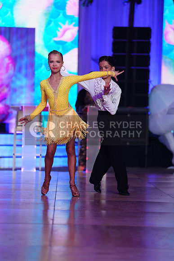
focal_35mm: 125
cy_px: 130
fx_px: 906
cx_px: 87
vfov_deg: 16.4
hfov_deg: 11.0
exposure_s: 1/320
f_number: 2.8
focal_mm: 125
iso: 500
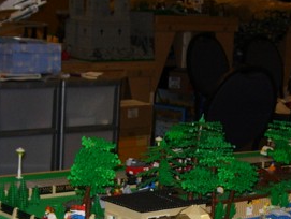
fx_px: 943
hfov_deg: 17.5
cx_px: 165
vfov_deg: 13.0
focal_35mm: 112
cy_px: 252
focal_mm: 7.8
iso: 79
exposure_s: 1/64
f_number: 2.8
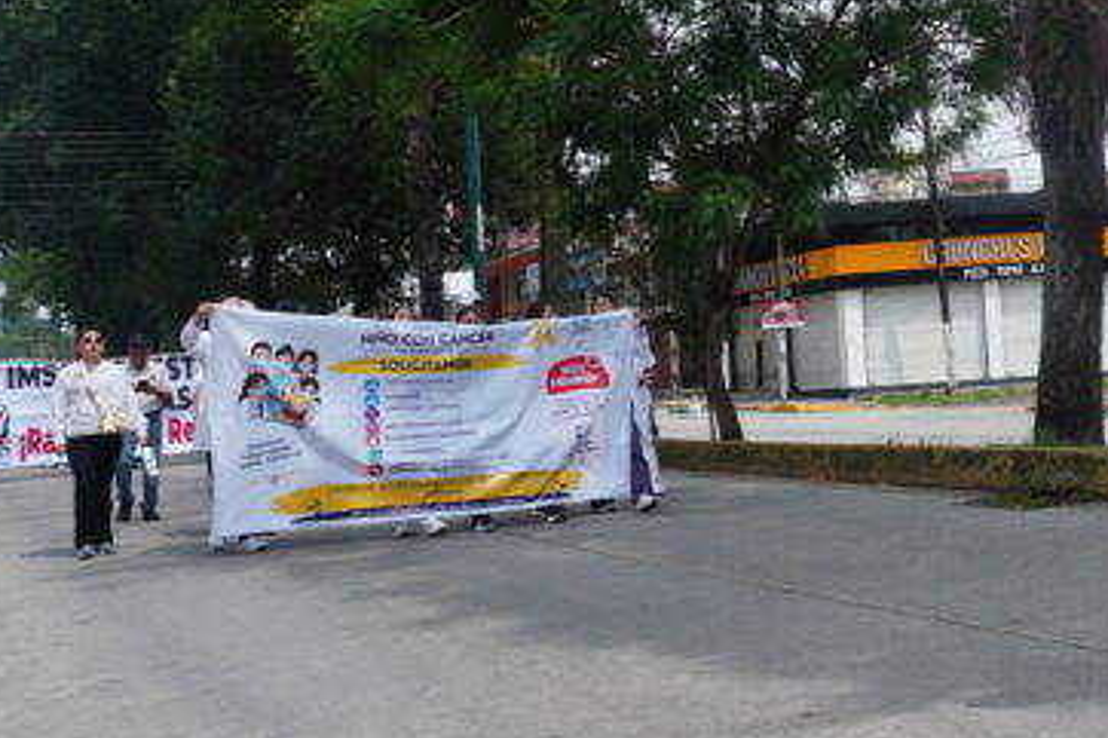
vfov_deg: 26.4
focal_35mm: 51
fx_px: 1569
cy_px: 286
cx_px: 979
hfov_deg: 36.7
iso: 160
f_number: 3.5
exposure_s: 1/1600
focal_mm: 16
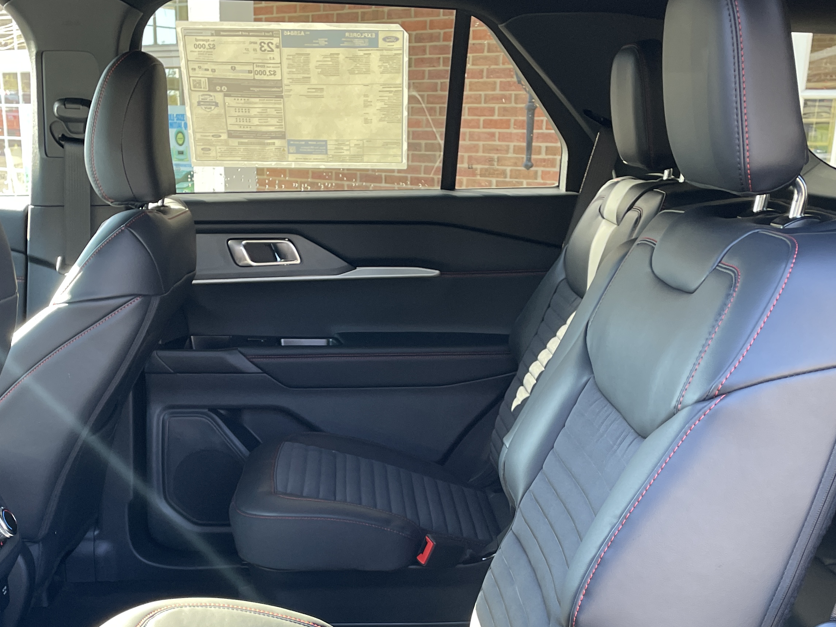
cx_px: 427
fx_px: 1111
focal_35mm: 46
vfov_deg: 30.9
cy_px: 477
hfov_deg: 41.2
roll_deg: -1.2
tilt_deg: -16.8
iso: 125
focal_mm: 4.2
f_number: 1.6
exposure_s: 1/113
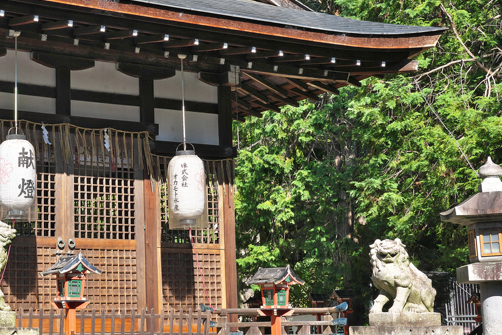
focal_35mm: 73
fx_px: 1018
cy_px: 131
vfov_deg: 18.6
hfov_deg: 26.6
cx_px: 38
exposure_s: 1/125
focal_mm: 30
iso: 100
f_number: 10
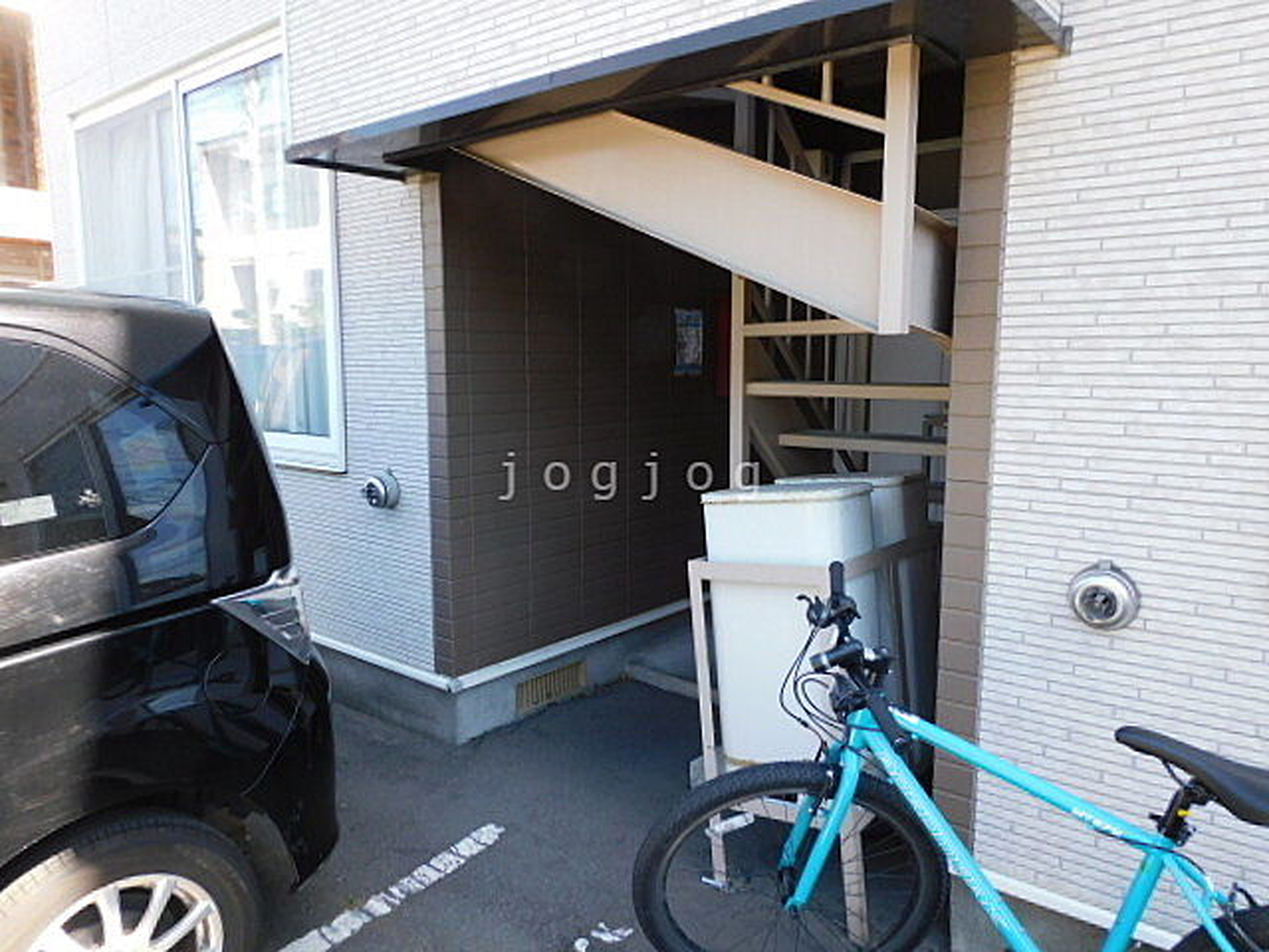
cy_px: 476
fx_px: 880
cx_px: 634
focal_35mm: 24
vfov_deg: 56.8
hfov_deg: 71.6
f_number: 3.3
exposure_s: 1/100
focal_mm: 4.3
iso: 125
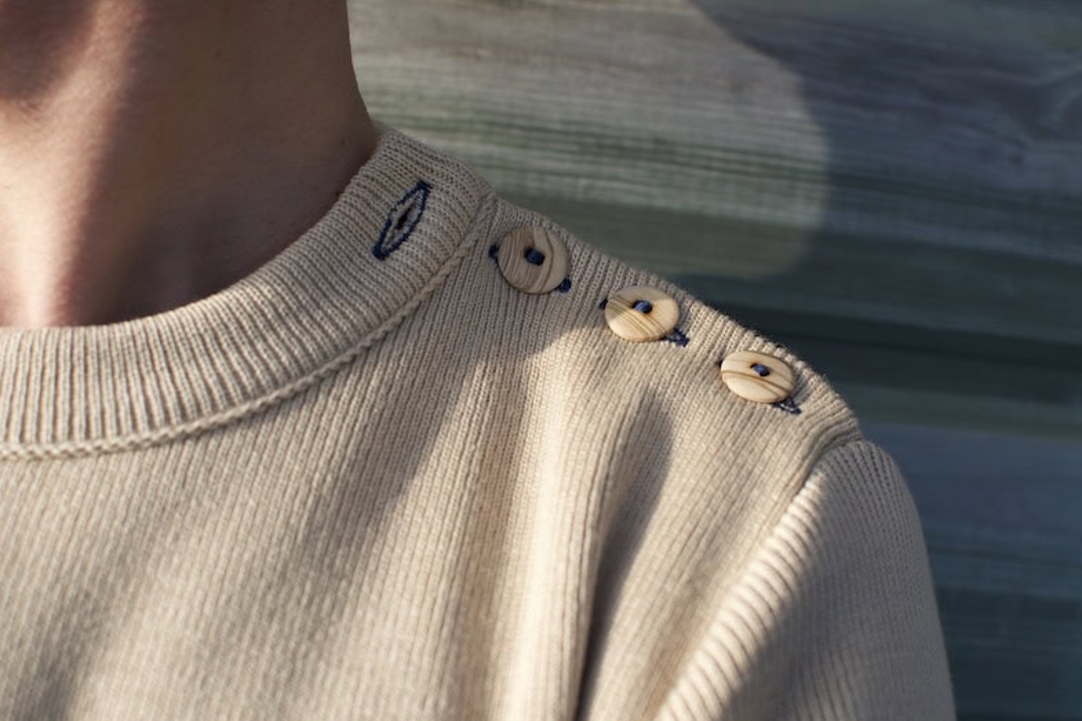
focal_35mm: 53
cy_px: 358
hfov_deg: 37.5
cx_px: 539
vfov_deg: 25.5
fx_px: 1593
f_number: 5
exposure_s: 1/500
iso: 100
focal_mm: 35
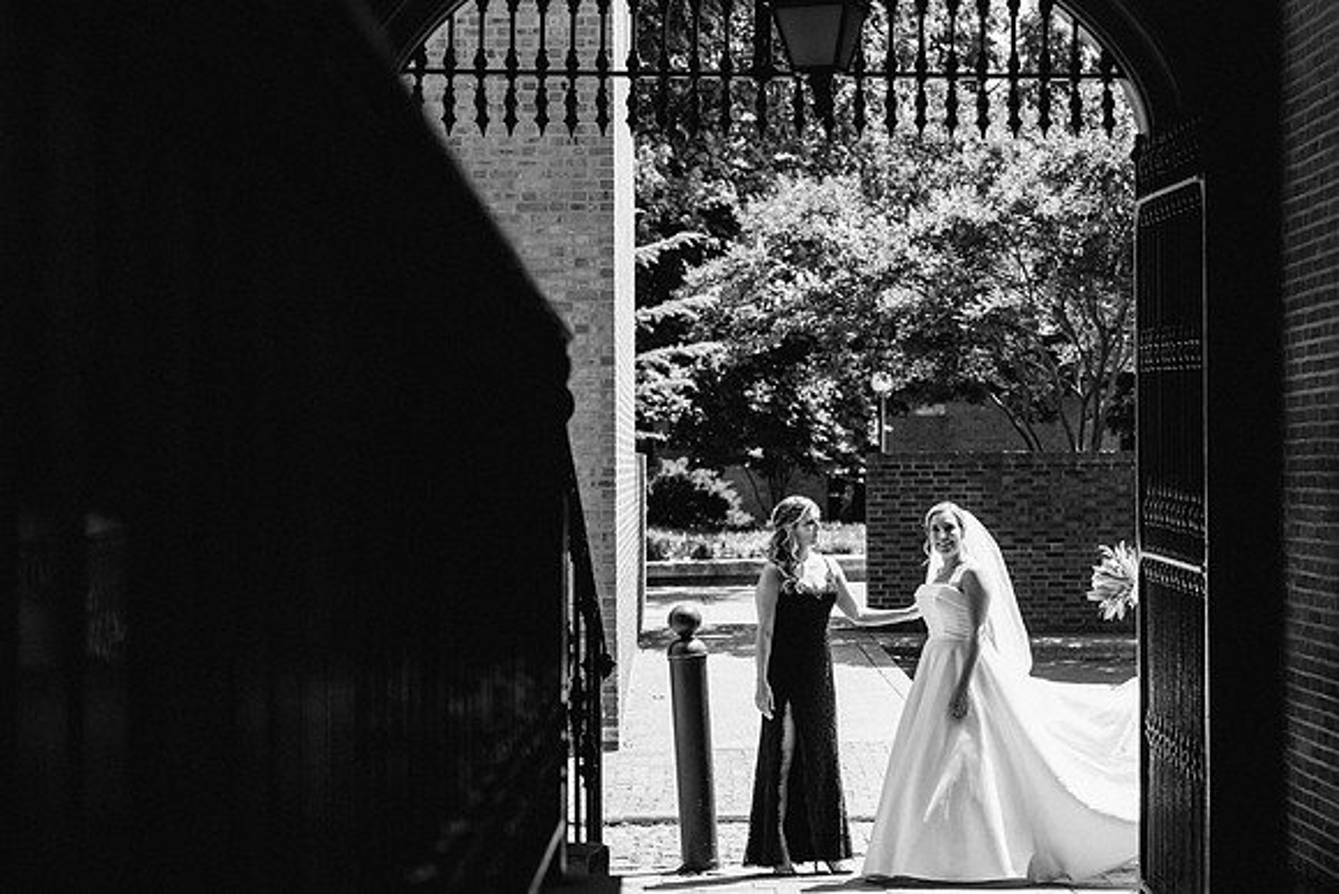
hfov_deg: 27.2
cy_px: 438
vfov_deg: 18.3
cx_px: 669
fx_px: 2771
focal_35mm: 74
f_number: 4
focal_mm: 70
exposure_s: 1/2000
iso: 400
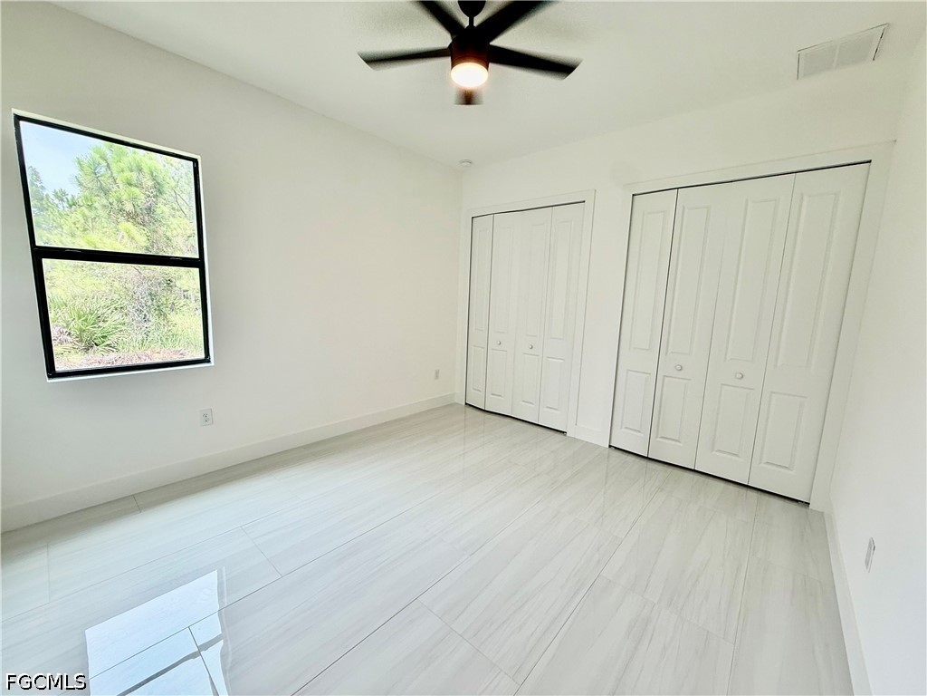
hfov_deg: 102.1
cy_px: 348
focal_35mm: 14
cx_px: 464
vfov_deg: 85.7
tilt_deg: -7.8
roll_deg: -2.6
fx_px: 375
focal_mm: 2.22
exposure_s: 1/120
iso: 50
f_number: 2.2
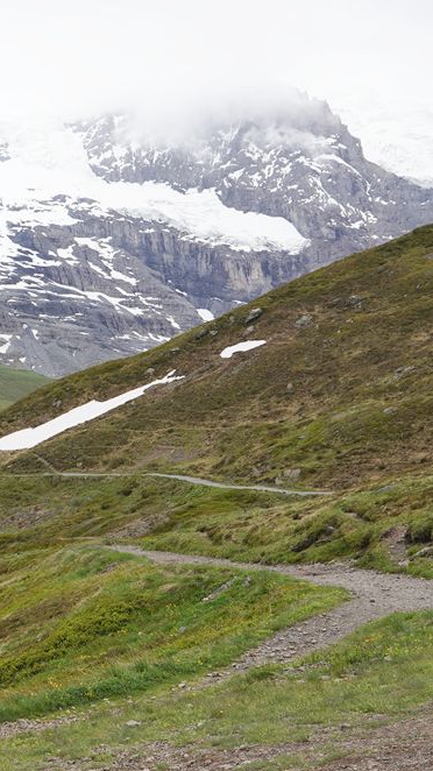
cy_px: 416
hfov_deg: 15.3
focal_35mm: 76
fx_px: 1552
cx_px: -77
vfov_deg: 27.9
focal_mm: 24
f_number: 10
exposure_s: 1/100
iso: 100
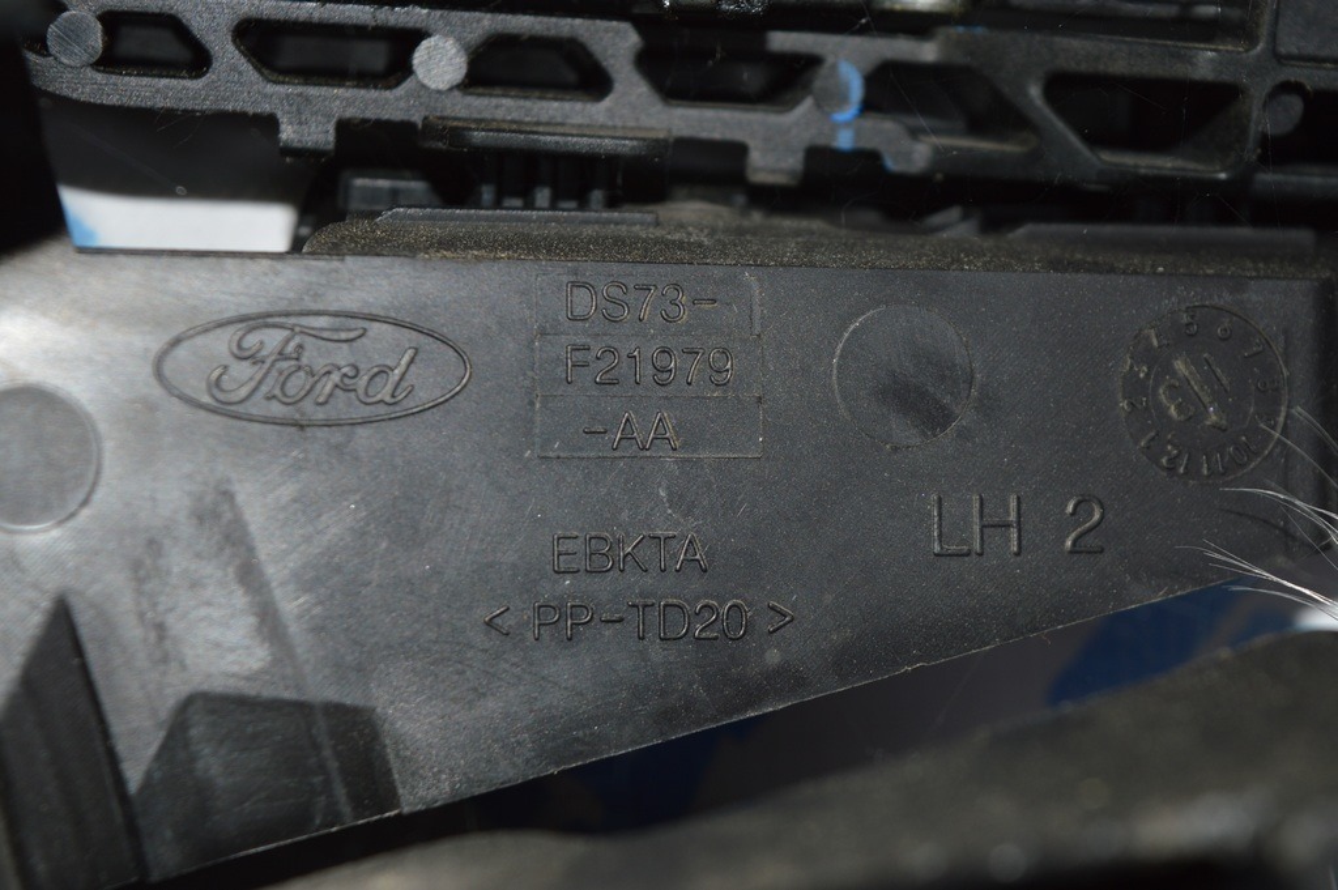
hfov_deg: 24.6
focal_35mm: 82
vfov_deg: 16.5
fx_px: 3064
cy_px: 445
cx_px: 669
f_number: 8
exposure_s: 1/60
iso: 100
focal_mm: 55
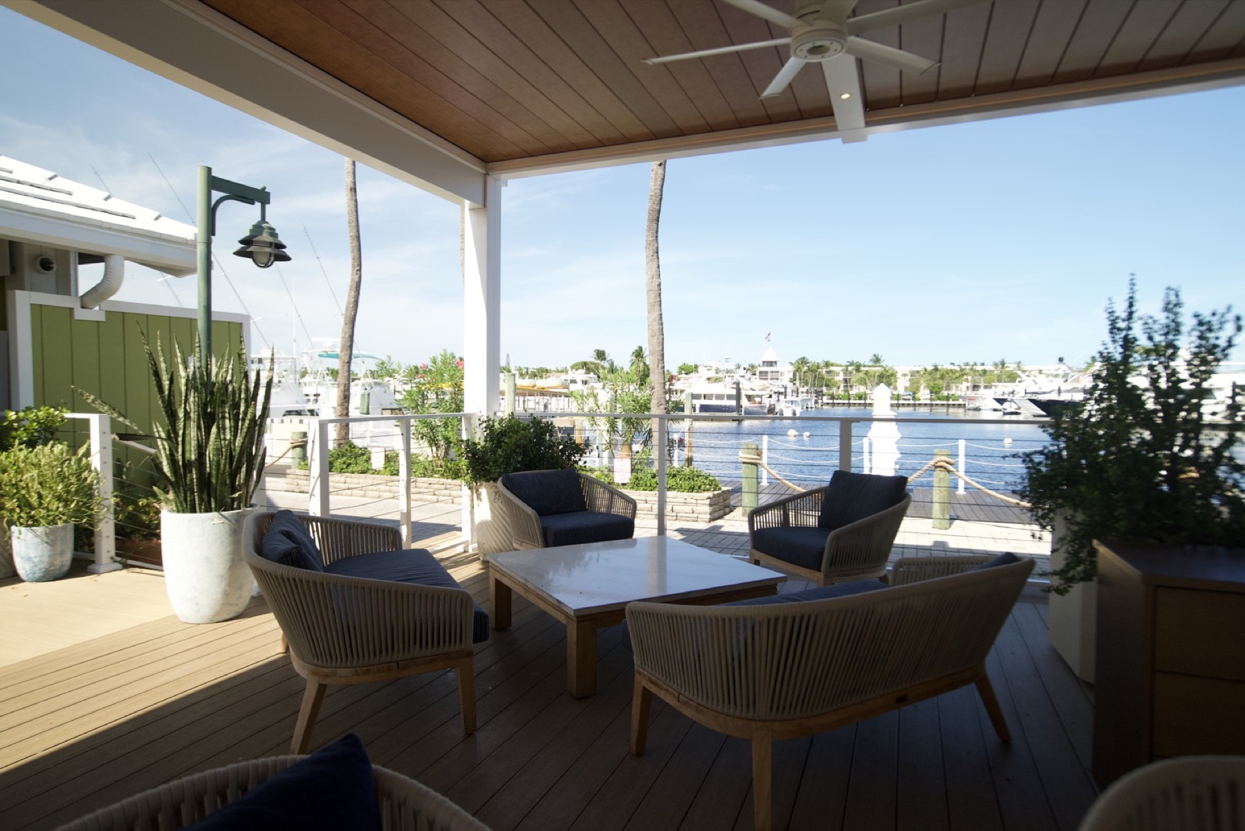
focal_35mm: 20
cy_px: 416
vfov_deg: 62.0
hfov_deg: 83.9
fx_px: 692
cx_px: 622
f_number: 4
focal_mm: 20
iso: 640
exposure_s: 1/640
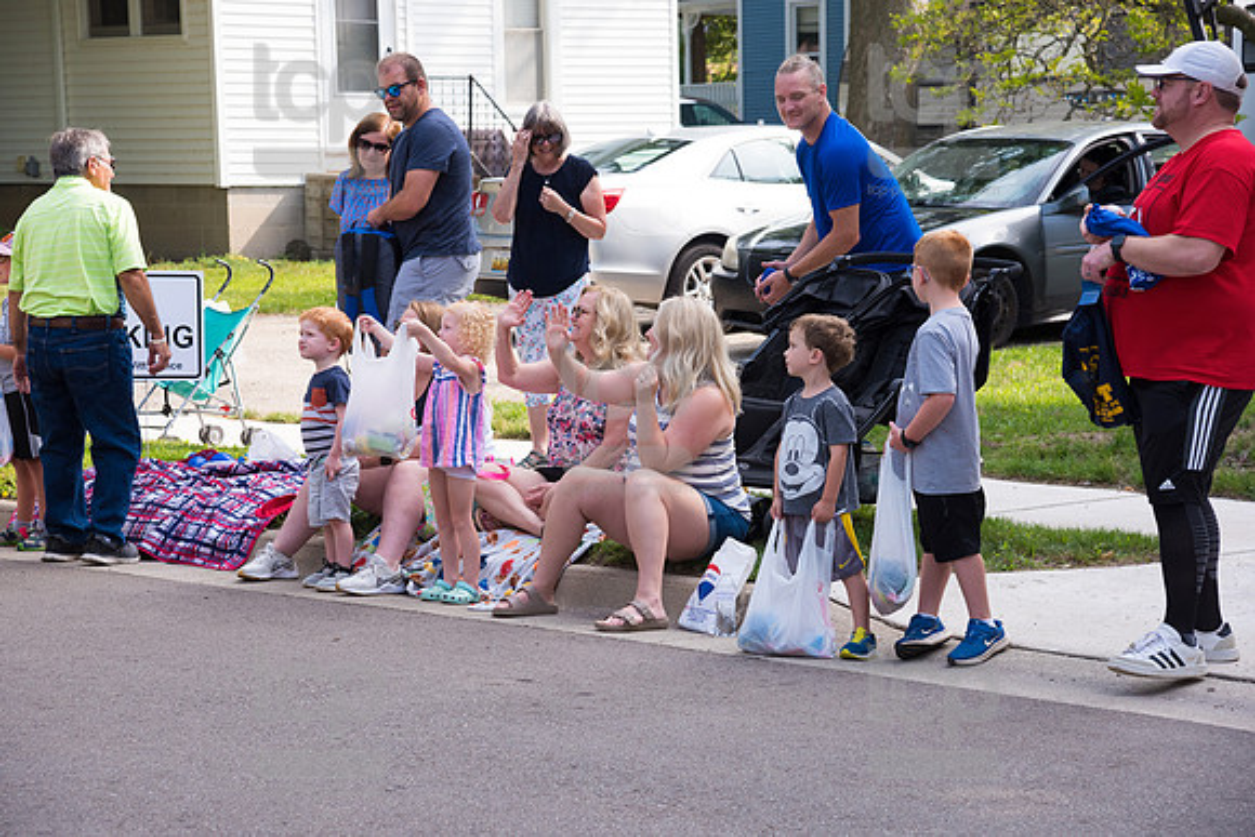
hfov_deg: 20.8
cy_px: 418
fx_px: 3417
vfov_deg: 14.0
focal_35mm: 98
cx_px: 628
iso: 280
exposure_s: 1/500
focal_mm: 98
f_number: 6.3
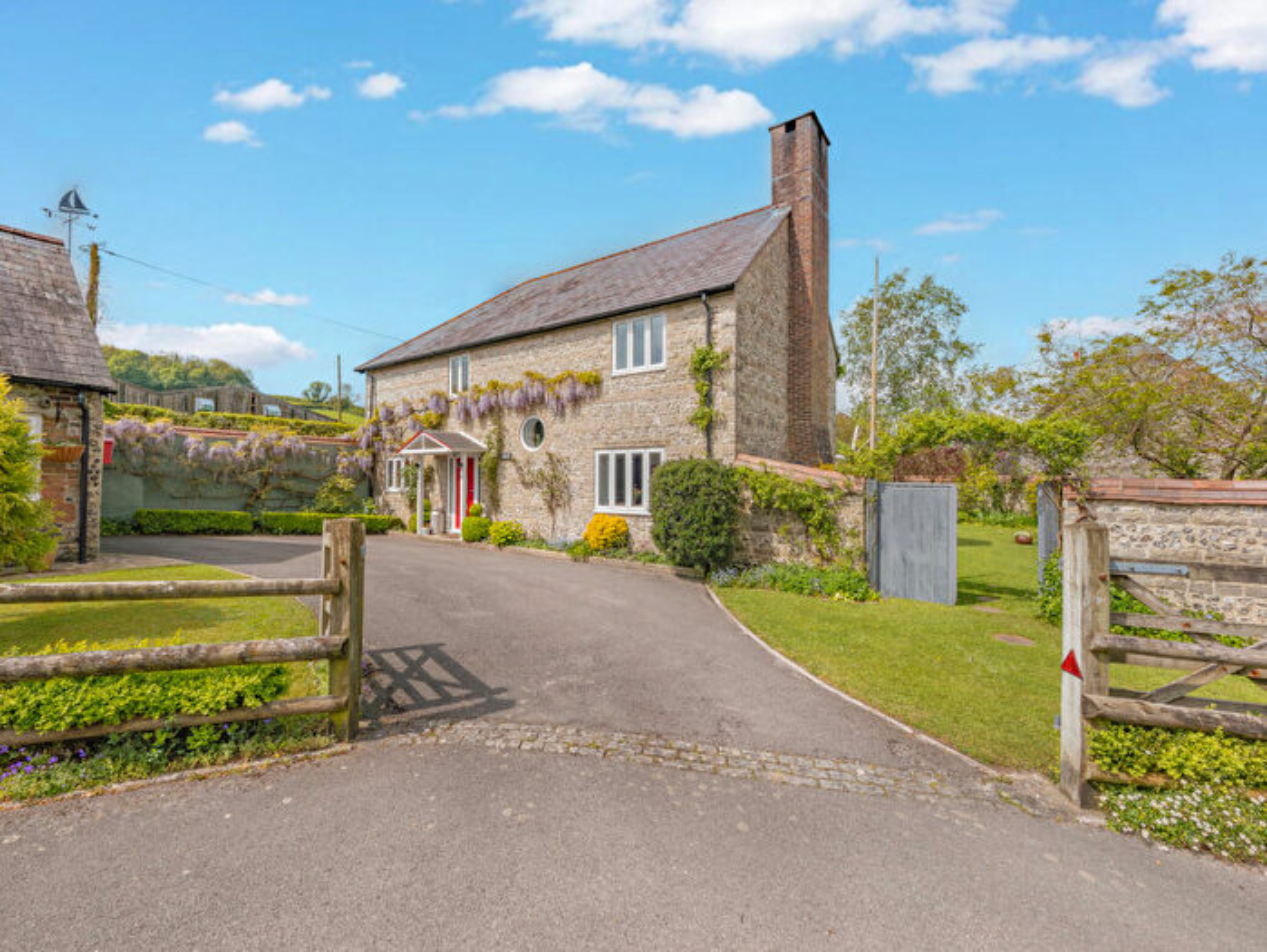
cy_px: 476
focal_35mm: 14
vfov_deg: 85.7
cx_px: 634
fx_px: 513
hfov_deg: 102.0
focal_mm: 7
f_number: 8
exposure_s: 1/2000
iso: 200
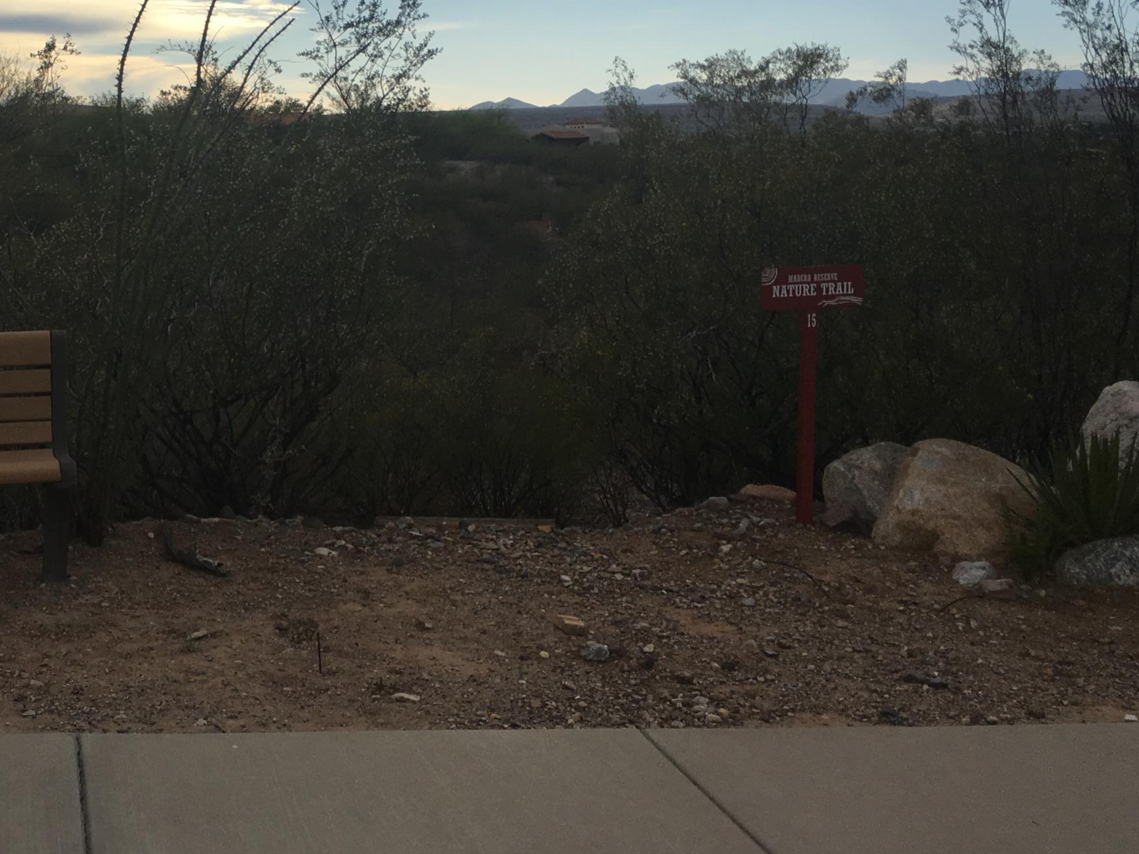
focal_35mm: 50
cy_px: 372
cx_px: 216
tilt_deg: -6.2
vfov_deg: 29.1
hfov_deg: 36.8
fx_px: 1645
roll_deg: +1.2
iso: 25
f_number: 2.2
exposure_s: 1/2198
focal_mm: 4.15
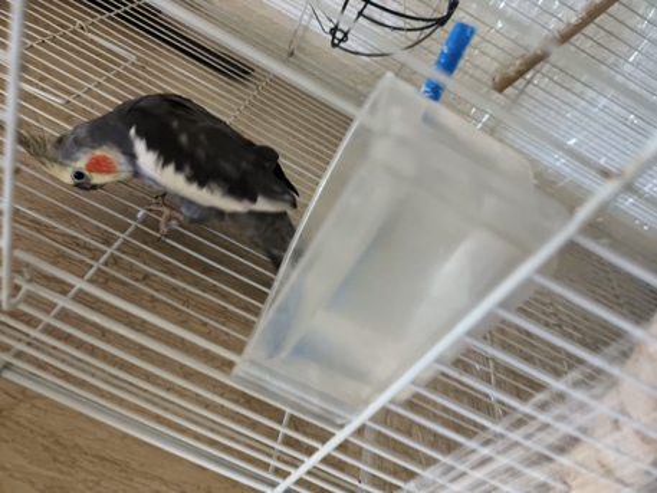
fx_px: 437
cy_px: 246
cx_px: 328
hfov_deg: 73.9
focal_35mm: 23
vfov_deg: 58.9
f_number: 1.7
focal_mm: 5.25
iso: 3561
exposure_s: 1/30
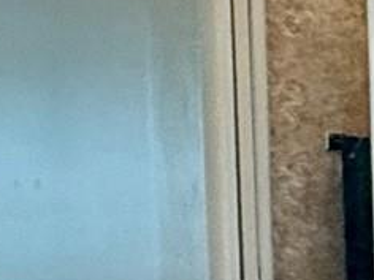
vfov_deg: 15.1
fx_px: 1026
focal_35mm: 95
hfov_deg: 13.9
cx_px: 914
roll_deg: -0.3
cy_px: 316
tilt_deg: -6.0
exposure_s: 1/120
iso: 200
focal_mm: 2.22
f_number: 2.2
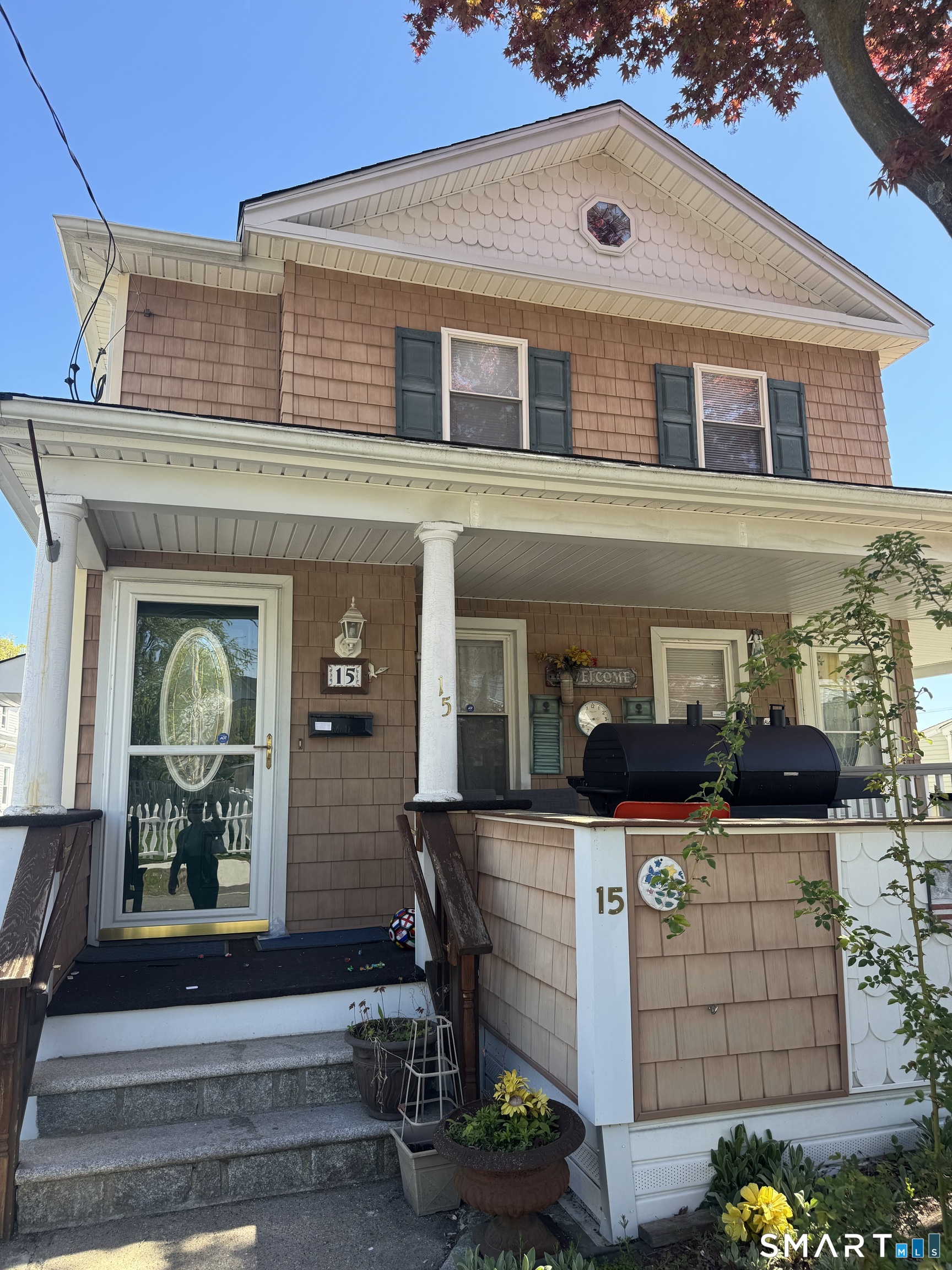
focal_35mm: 24
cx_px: 476
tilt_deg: +9.0
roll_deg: +0.7
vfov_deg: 71.6
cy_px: 635
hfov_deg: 56.8
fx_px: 880
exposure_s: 1/730
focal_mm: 6.76
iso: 80
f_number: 1.78
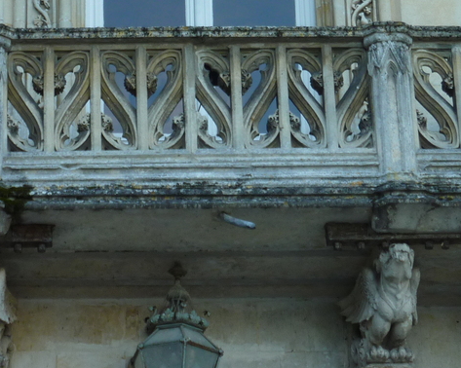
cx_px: 169
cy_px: 28
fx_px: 2264
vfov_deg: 9.3
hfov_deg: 11.6
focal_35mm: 166
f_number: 4.1
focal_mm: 11
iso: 80
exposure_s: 1/80
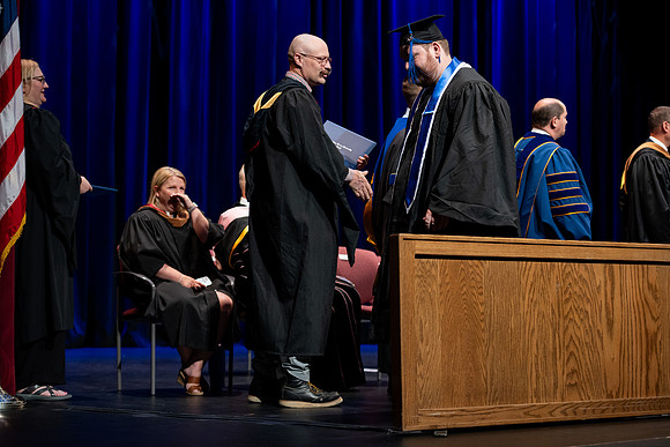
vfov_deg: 19.5
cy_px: 224
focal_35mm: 70
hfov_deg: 28.8
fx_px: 1303
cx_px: 335
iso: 500
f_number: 2.8
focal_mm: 70
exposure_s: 1/250
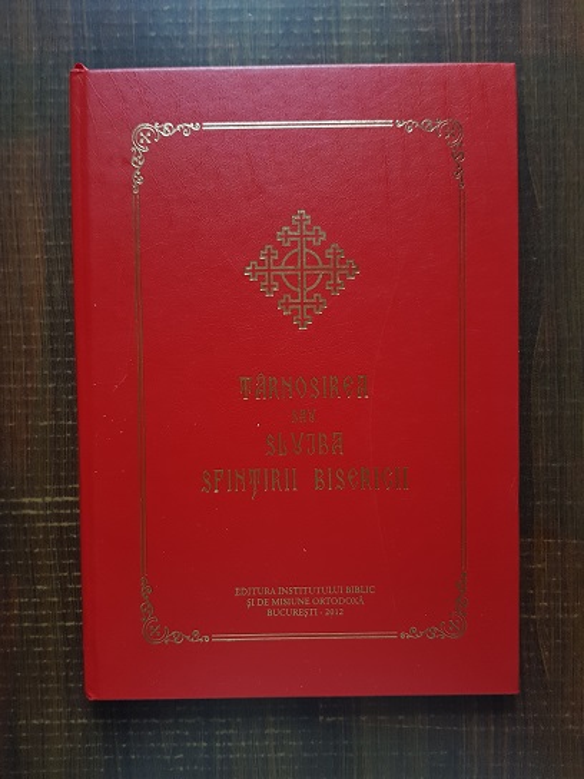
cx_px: 292
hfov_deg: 53.1
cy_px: 390
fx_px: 585
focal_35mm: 26
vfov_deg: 67.3
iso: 200
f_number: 1.7
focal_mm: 4.3
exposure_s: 1/14
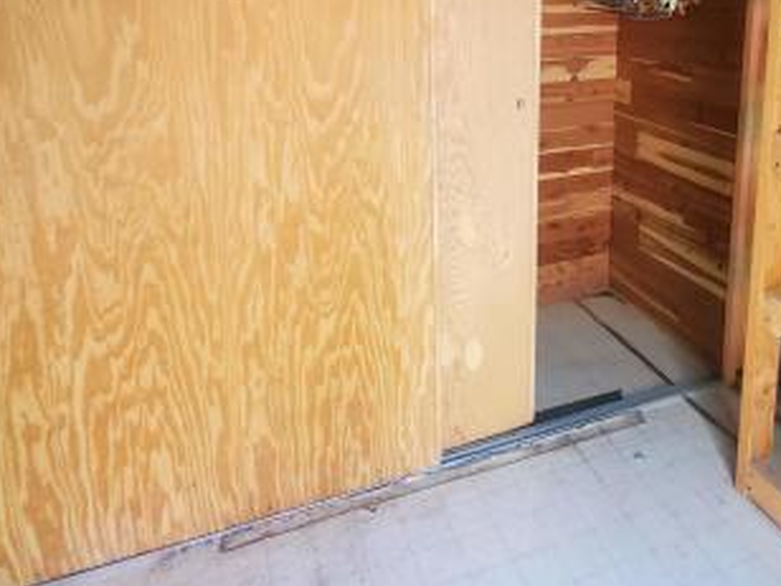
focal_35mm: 27
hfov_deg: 64.3
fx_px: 609
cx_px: 492
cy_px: 101
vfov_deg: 47.9
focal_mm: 1.8
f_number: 2.2
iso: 500
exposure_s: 1/39
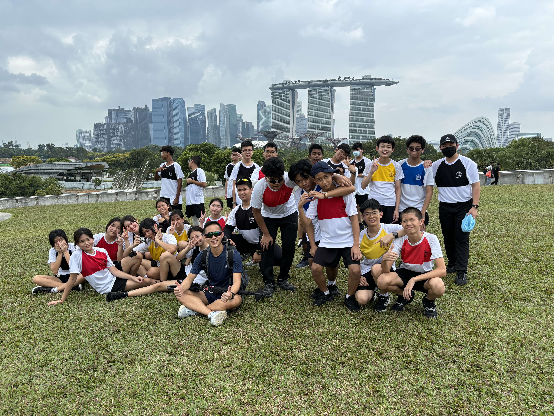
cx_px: 277
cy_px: 208
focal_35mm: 26
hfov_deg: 67.3
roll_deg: -0.4
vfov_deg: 53.1
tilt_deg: -7.9
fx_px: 416
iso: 50
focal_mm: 5.96
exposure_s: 1/2193
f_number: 1.6
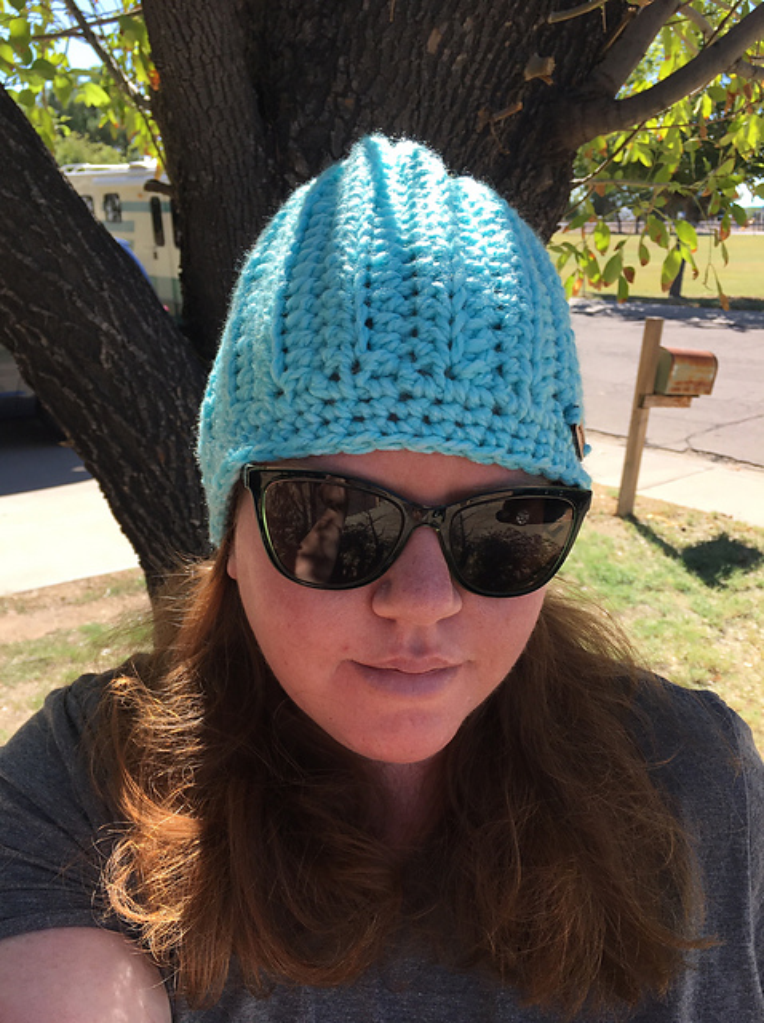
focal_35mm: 29
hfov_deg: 48.1
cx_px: 382
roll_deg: +1.6
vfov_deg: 61.7
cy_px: 512
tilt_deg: -19.1
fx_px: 856
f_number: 2.2
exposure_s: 1/630
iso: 25
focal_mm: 4.15
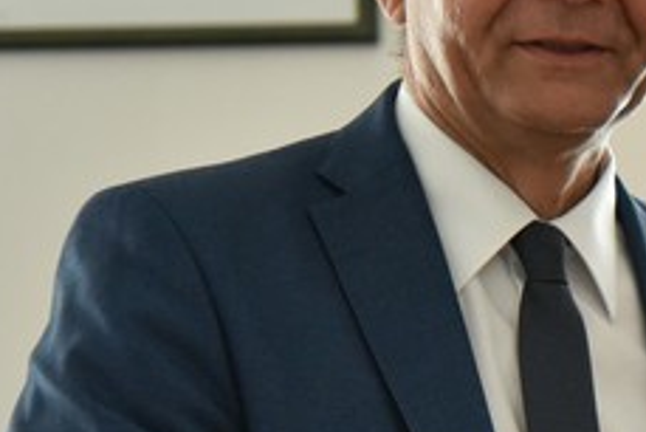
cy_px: 473
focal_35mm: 268
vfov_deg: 5.1
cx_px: 900
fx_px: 4812
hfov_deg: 7.6
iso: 5000
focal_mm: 75
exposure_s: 1/1000
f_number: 4
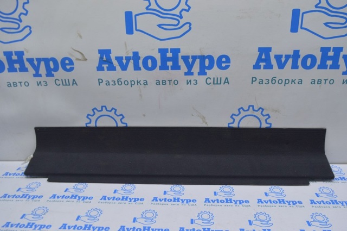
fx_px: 303
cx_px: 174
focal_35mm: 32
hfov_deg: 59.6
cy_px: 116
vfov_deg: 41.6
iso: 400
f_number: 5.6
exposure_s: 1/25
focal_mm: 21
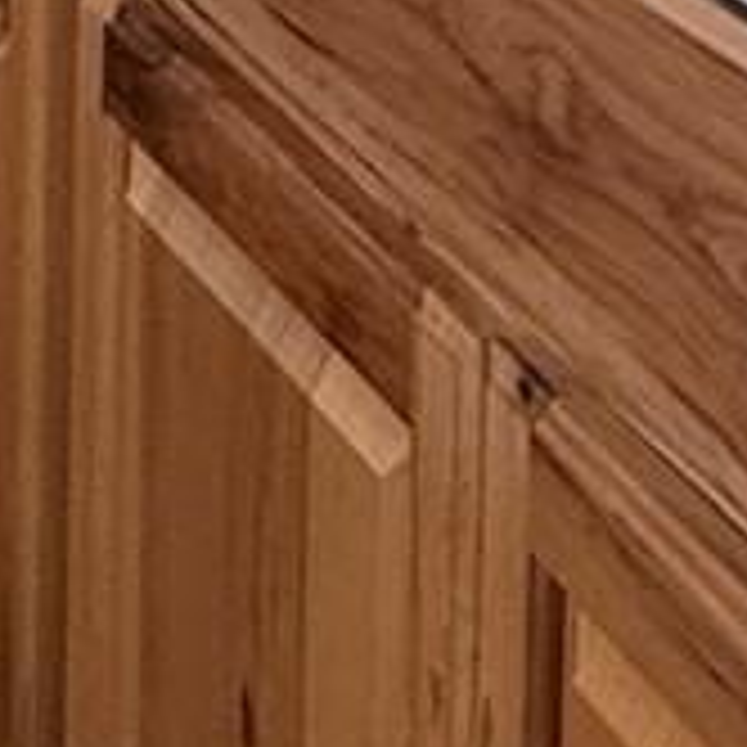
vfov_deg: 13.0
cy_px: -670
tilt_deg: -3.7
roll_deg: -3.8
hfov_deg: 12.8
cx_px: 1508
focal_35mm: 119
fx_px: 2905
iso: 200
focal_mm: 2.22
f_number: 2.2
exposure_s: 1/120
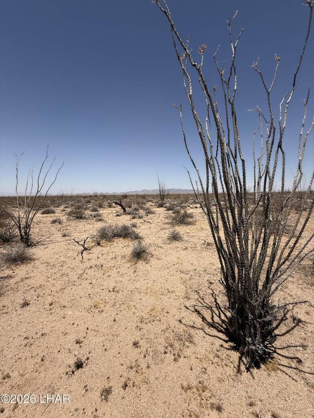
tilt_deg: -4.6
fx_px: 169
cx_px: 157
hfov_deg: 85.7
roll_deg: -0.1
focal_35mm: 14
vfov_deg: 102.1
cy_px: 209
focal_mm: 2.22
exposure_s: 1/3891
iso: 50
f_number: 2.2
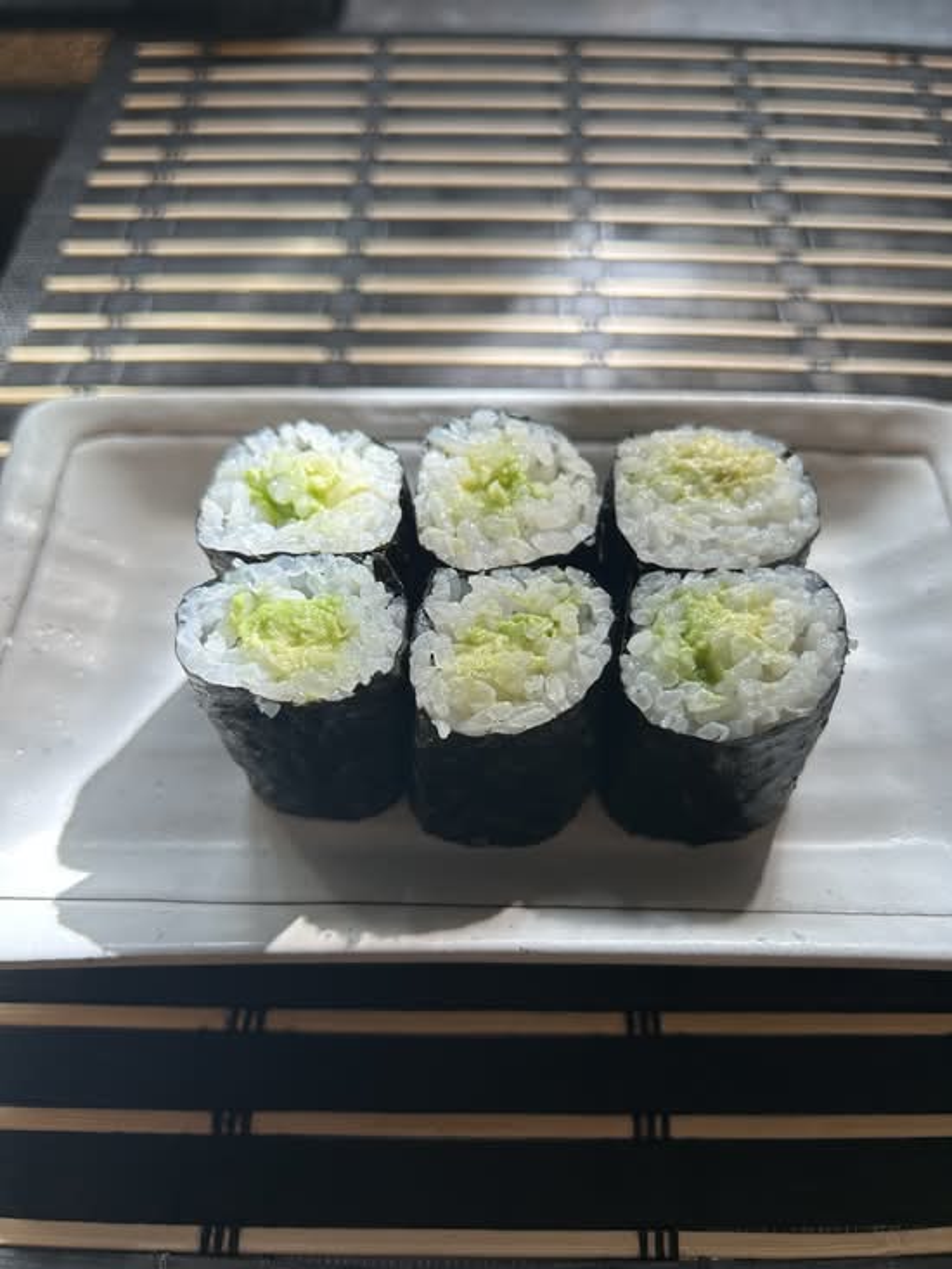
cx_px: 476
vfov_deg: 67.3
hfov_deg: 53.1
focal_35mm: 26
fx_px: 953
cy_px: 634
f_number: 1.5
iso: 40
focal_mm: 5.7
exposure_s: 1/174
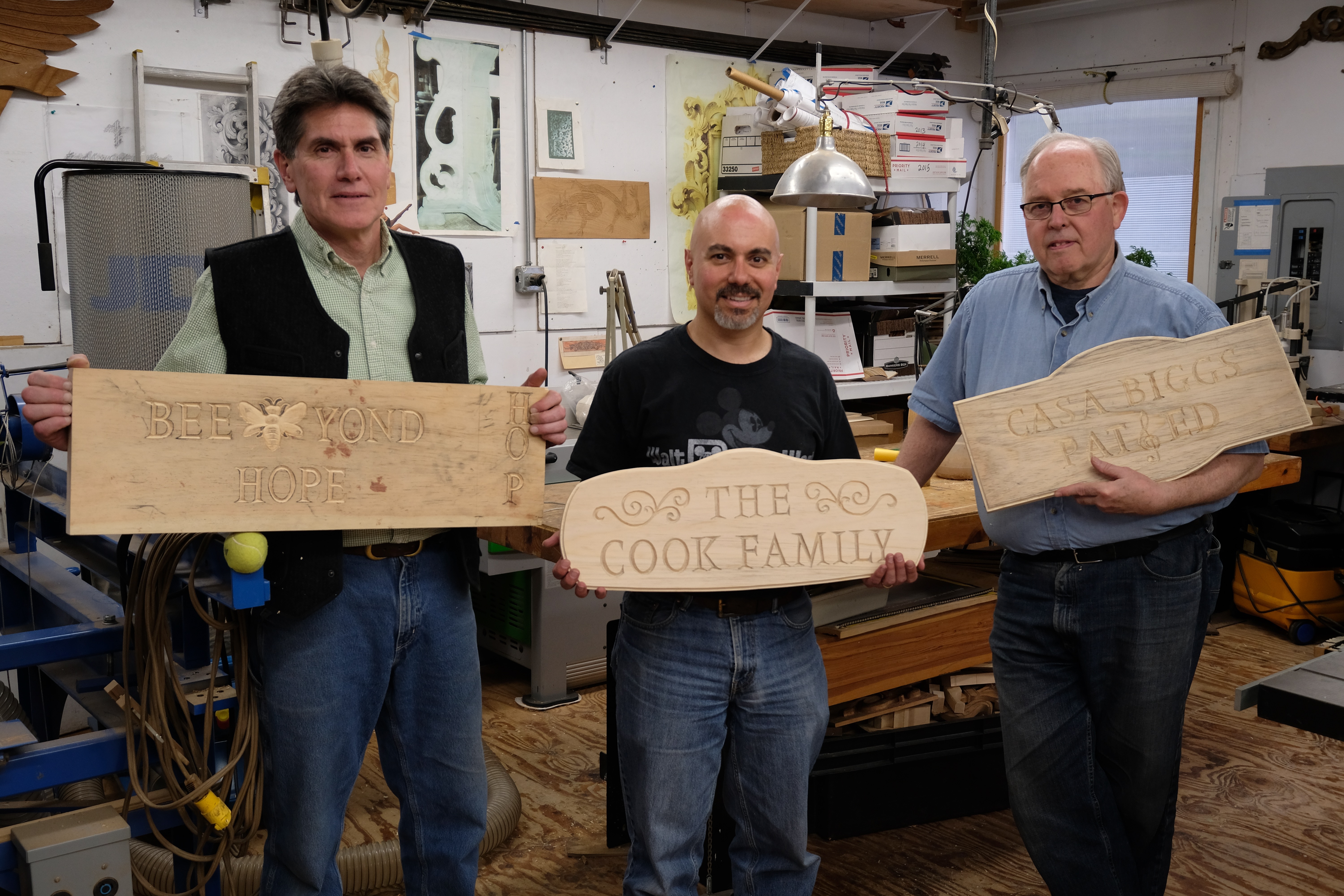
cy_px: 448
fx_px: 1344
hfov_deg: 53.1
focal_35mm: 36
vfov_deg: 36.9
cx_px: 672
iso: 400
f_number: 4
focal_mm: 24
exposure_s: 1/60
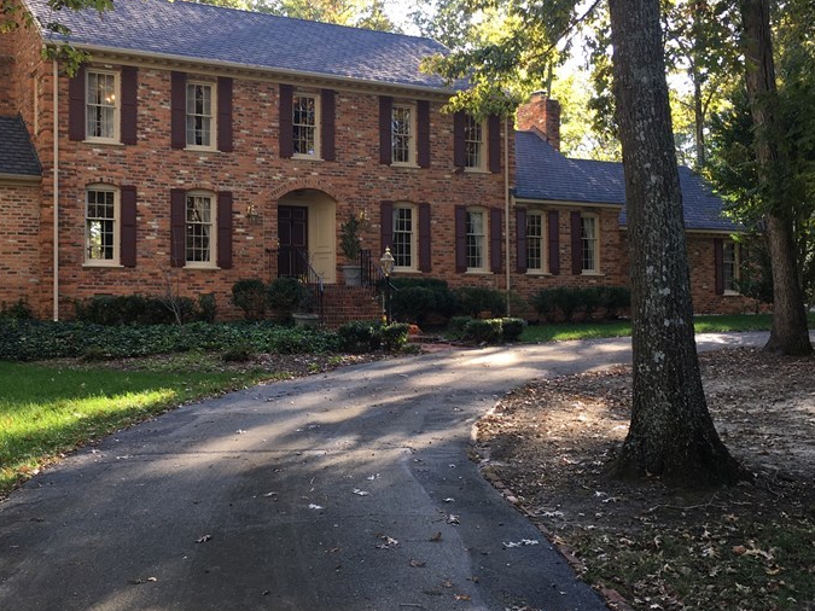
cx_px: 374
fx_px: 1036
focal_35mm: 44
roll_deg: +0.6
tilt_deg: +2.4
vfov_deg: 32.8
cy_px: 277
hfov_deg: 42.9
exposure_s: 1/60
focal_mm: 4.15
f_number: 2.2
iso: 25
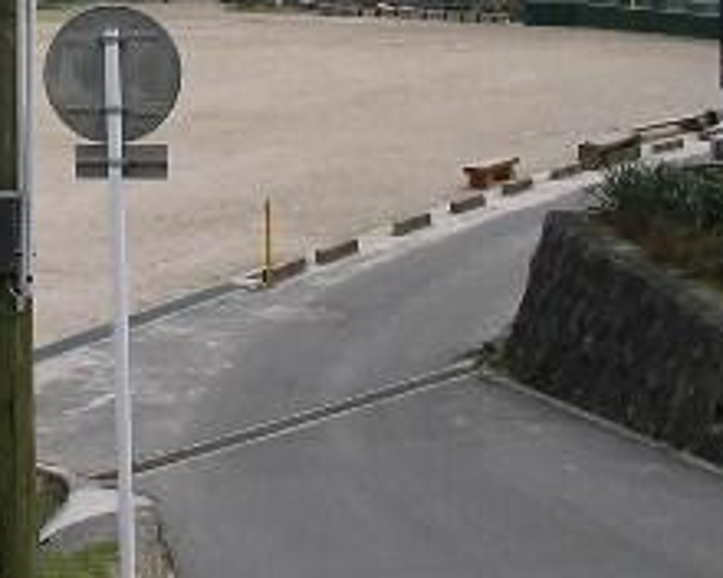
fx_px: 2311
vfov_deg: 13.9
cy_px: -79
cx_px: -16
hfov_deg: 17.3
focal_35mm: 108
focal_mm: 5.8
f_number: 4.1
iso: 71
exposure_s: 1/352
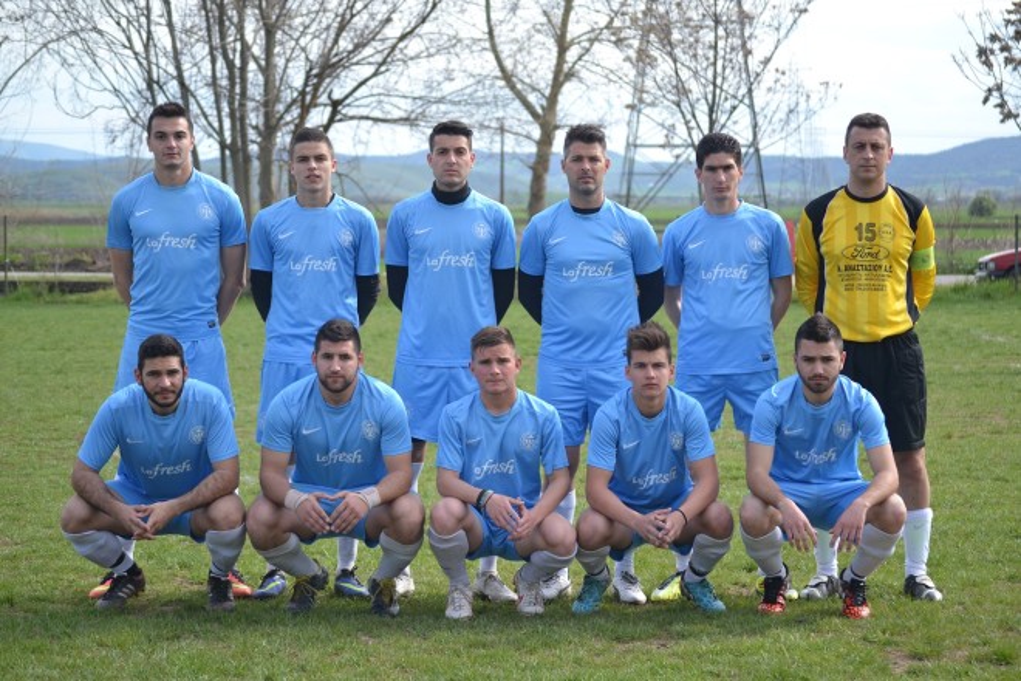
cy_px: 340
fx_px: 2893
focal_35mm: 102
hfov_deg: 20.0
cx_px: 510
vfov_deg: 13.4
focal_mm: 68
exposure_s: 1/1000
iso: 400
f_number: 5
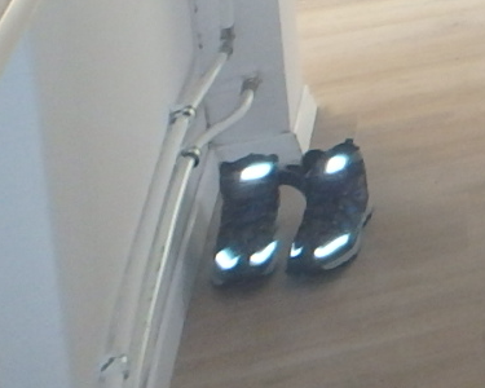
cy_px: -458
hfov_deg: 14.1
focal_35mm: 105
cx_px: 1081
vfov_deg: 12.4
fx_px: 1507
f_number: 3.5
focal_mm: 3.7
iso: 200
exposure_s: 1/40
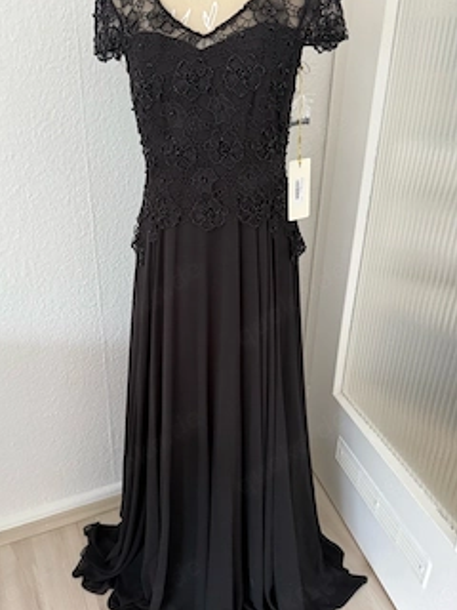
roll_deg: +1.7
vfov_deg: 59.9
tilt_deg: -28.6
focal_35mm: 30
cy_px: 324
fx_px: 528
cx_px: 187
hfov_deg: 46.6
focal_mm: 6.76
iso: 250
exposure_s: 1/60
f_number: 1.78
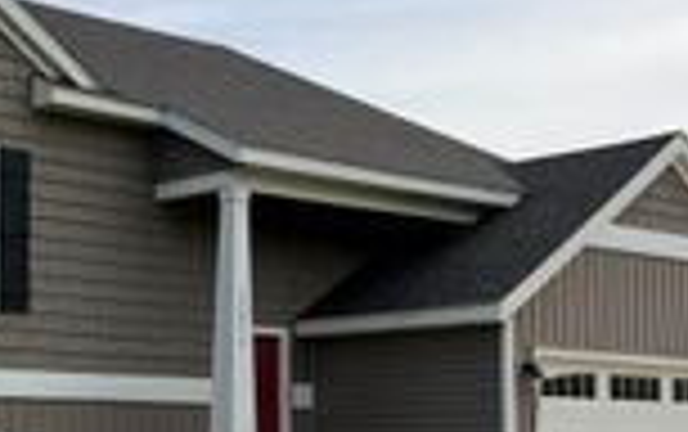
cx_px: 90
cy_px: 358
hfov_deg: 24.3
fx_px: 1558
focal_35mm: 83
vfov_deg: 15.6
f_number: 1.8
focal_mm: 6.93
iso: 64
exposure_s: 1/7143
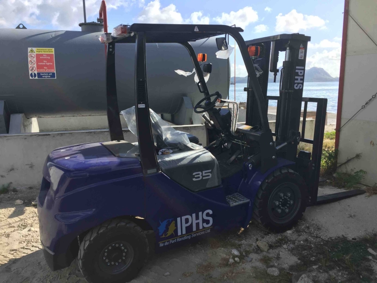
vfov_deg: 48.2
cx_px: 188
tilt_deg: -9.3
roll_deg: -0.7
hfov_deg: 61.7
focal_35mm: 29
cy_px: 142
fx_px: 316
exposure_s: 1/1522
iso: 32
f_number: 2.2
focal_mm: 4.15
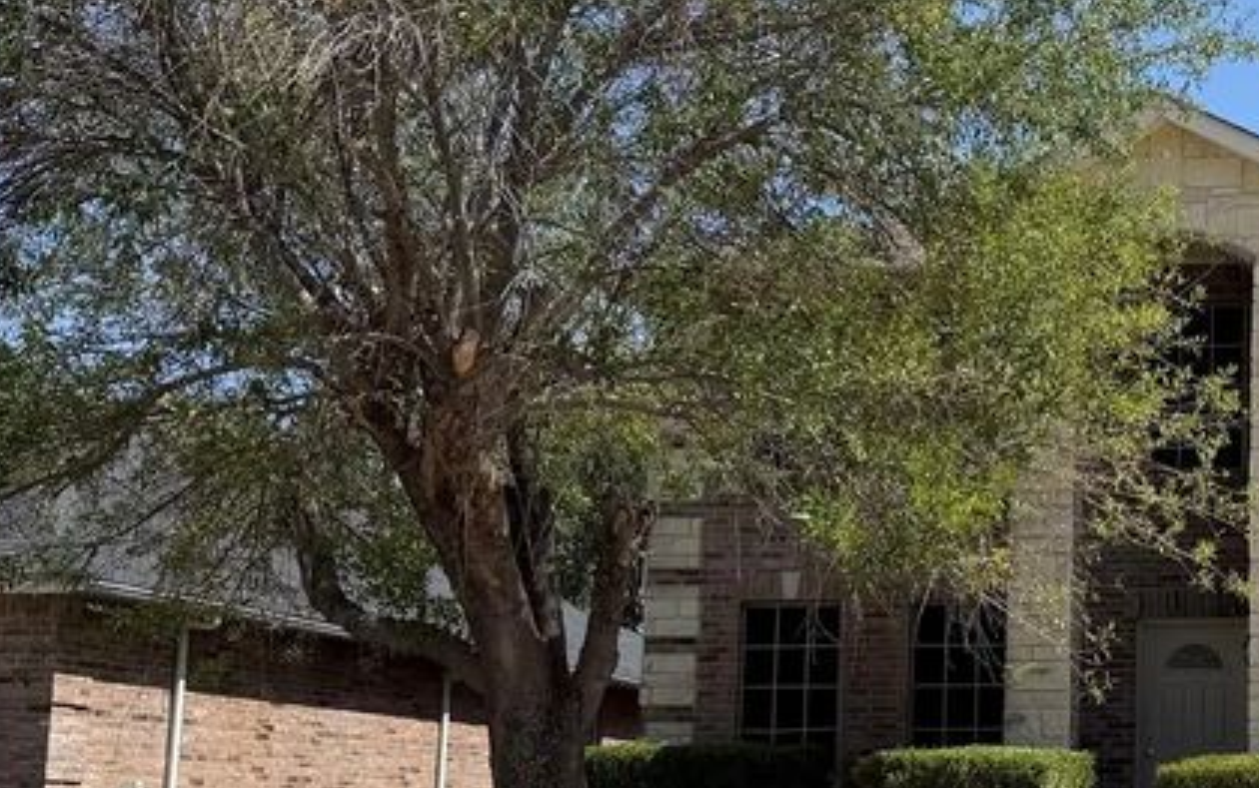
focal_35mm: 62
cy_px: 521
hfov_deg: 30.6
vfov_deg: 20.9
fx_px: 2128
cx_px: 1256
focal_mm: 6.76
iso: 80
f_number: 1.78
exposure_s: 1/4975
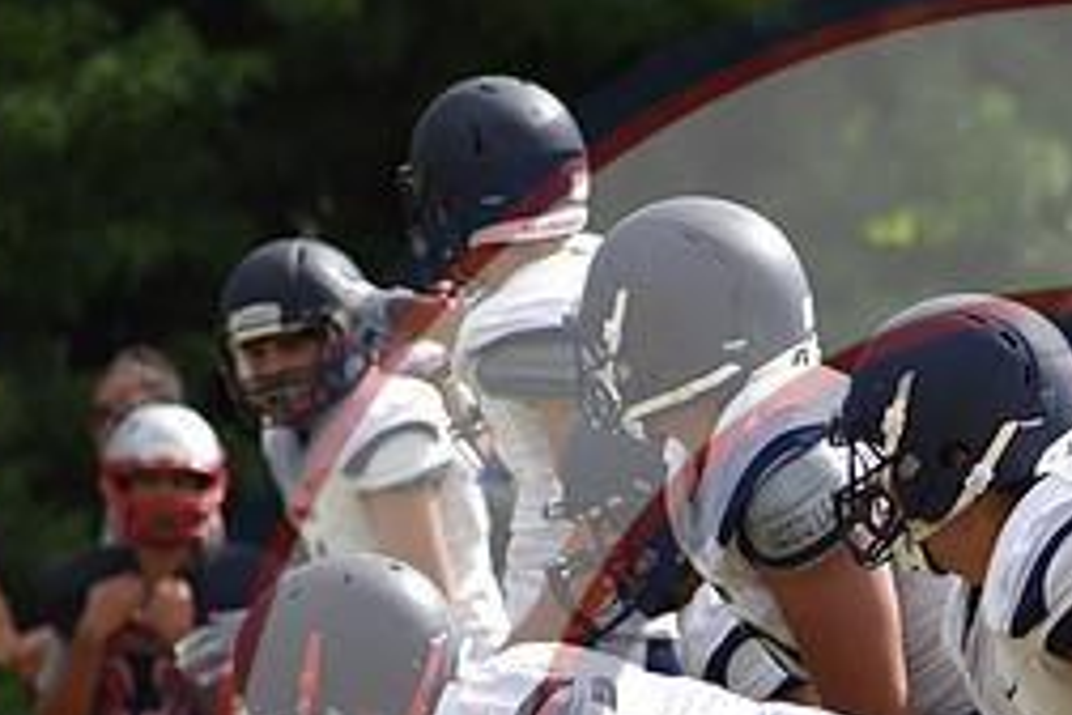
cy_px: 747
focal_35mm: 896
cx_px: 1102
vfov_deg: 1.5
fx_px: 26679
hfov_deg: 2.3
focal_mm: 260
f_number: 6
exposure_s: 1/1600
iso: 400
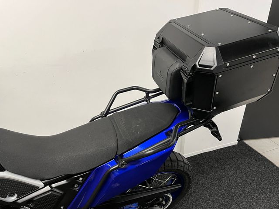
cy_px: 104
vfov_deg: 53.1
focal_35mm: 26
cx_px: 140
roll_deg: -0.7
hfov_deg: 67.3
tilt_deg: -25.7
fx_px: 210
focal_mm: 5.1
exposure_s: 1/50
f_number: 1.6
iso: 100
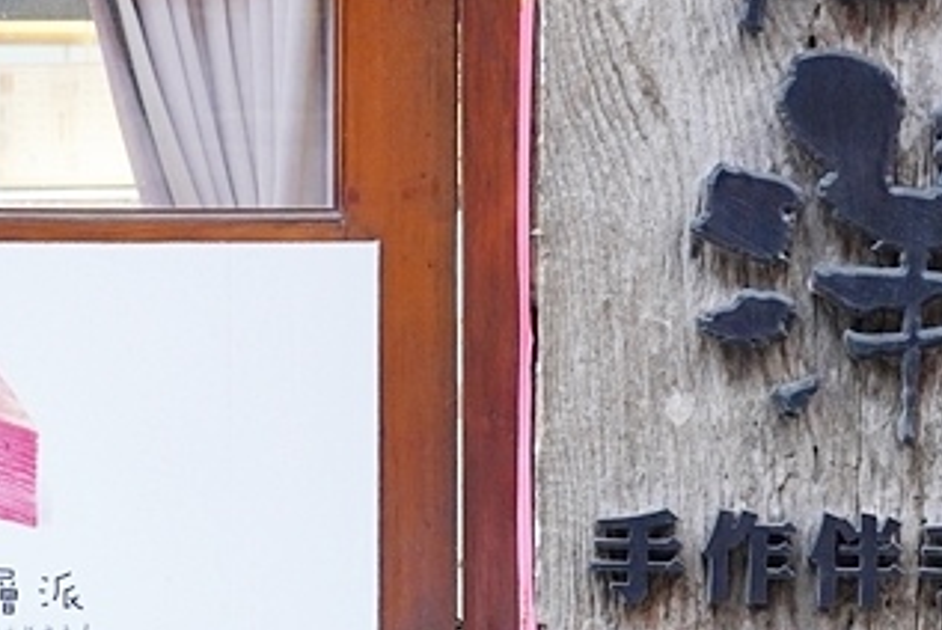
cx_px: 458
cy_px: 150
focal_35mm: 126
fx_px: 3300
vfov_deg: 10.9
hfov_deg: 16.2
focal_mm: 40
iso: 1600
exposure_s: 1/25
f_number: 5.6
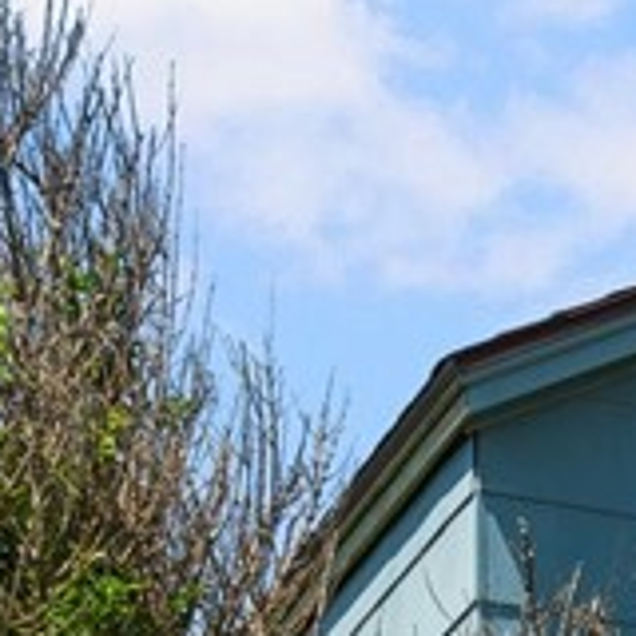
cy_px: 1294
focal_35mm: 184
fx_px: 3825
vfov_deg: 8.9
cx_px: 2057
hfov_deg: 7.9
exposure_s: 1/125
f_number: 7.1
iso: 200
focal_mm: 32
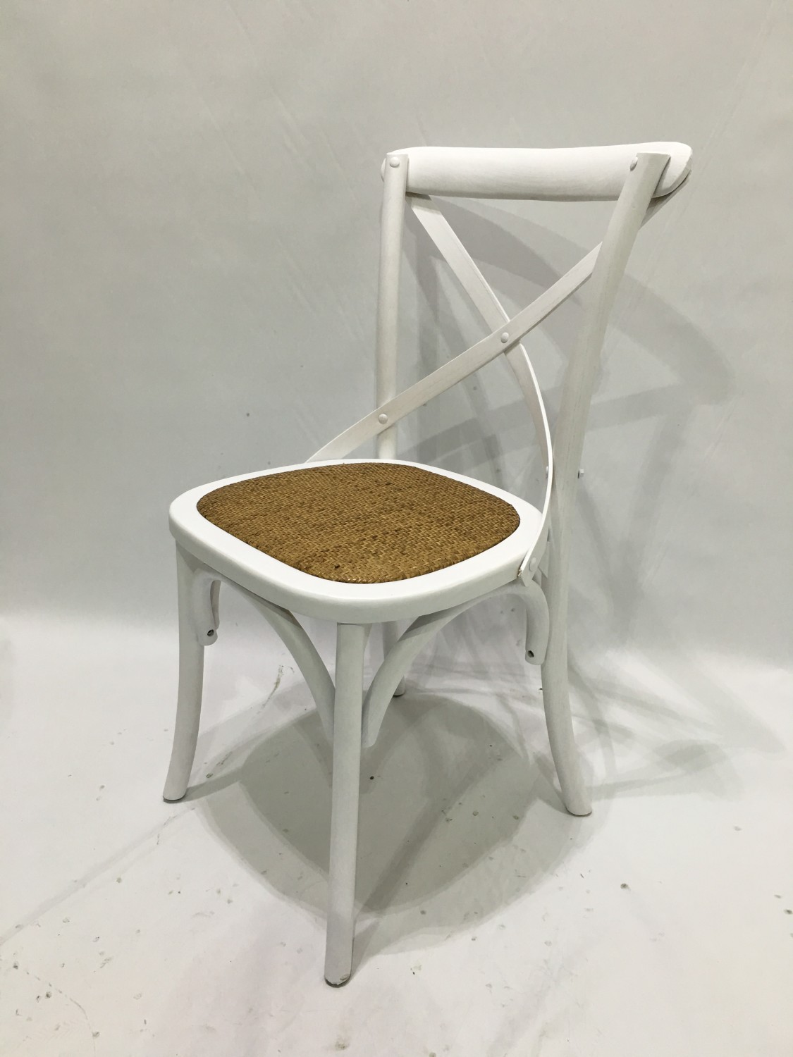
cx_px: 396
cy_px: 528
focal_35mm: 29
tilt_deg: -20.6
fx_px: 886
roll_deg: -0.2
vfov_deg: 61.7
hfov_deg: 48.2
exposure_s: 1/33
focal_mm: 4.15
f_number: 2.2
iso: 25
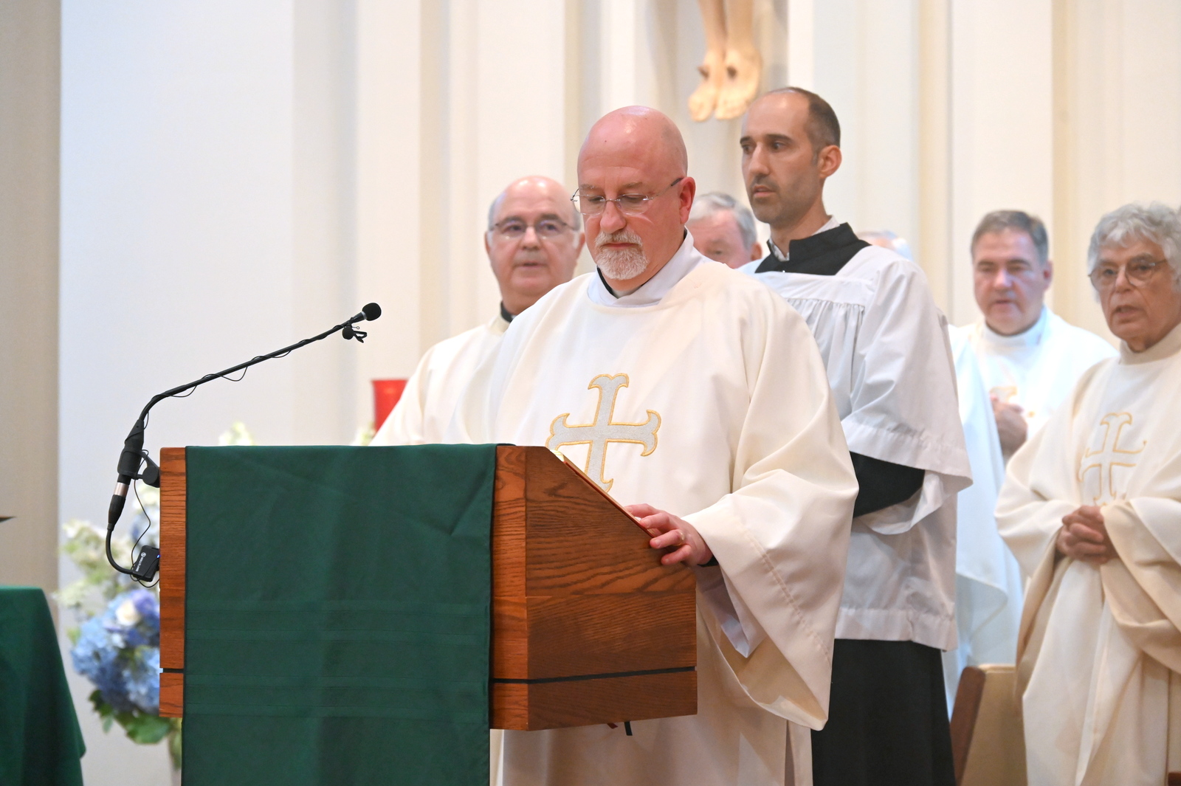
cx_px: 590
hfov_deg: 16.4
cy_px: 393
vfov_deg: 11.0
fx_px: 4098
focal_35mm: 125
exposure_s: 1/160
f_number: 6.3
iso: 8000
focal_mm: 125
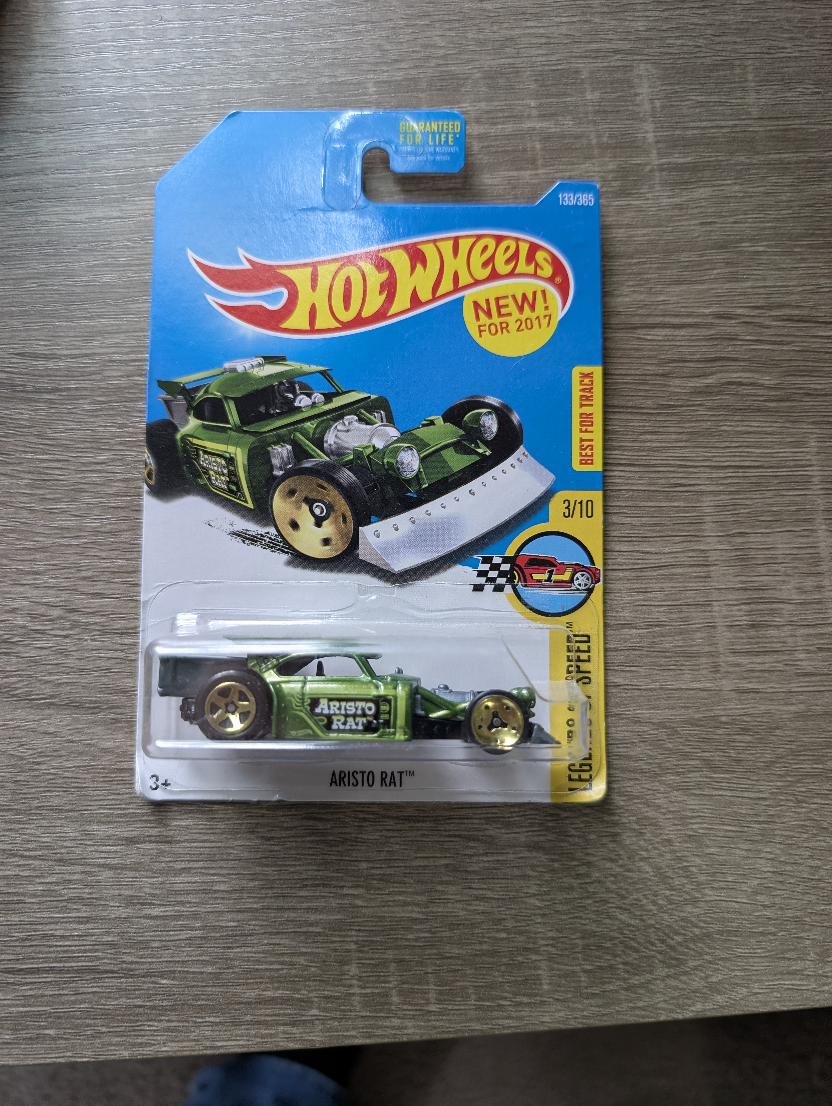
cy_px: 553
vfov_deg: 71.5
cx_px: 416
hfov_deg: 56.9
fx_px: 767
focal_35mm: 24
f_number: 1.68
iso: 209
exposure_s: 1/52.3
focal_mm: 6.9
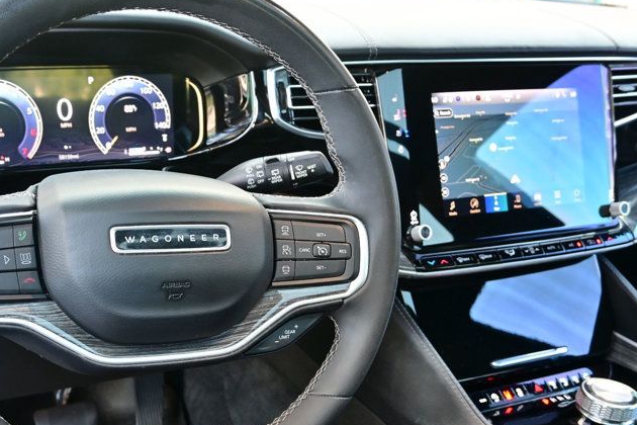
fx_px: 690
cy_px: 316
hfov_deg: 48.7
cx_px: 209
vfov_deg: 33.6
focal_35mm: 39
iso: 450
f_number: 3.5
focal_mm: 16
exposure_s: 1/25
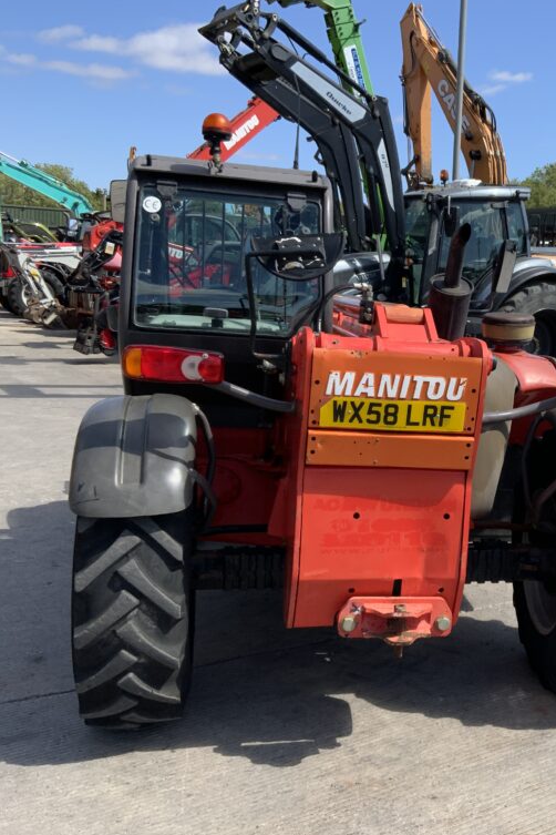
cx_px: 460
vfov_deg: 47.4
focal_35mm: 41
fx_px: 950
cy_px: 417
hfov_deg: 31.6
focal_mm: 3
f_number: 1.8
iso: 16
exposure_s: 1/1144
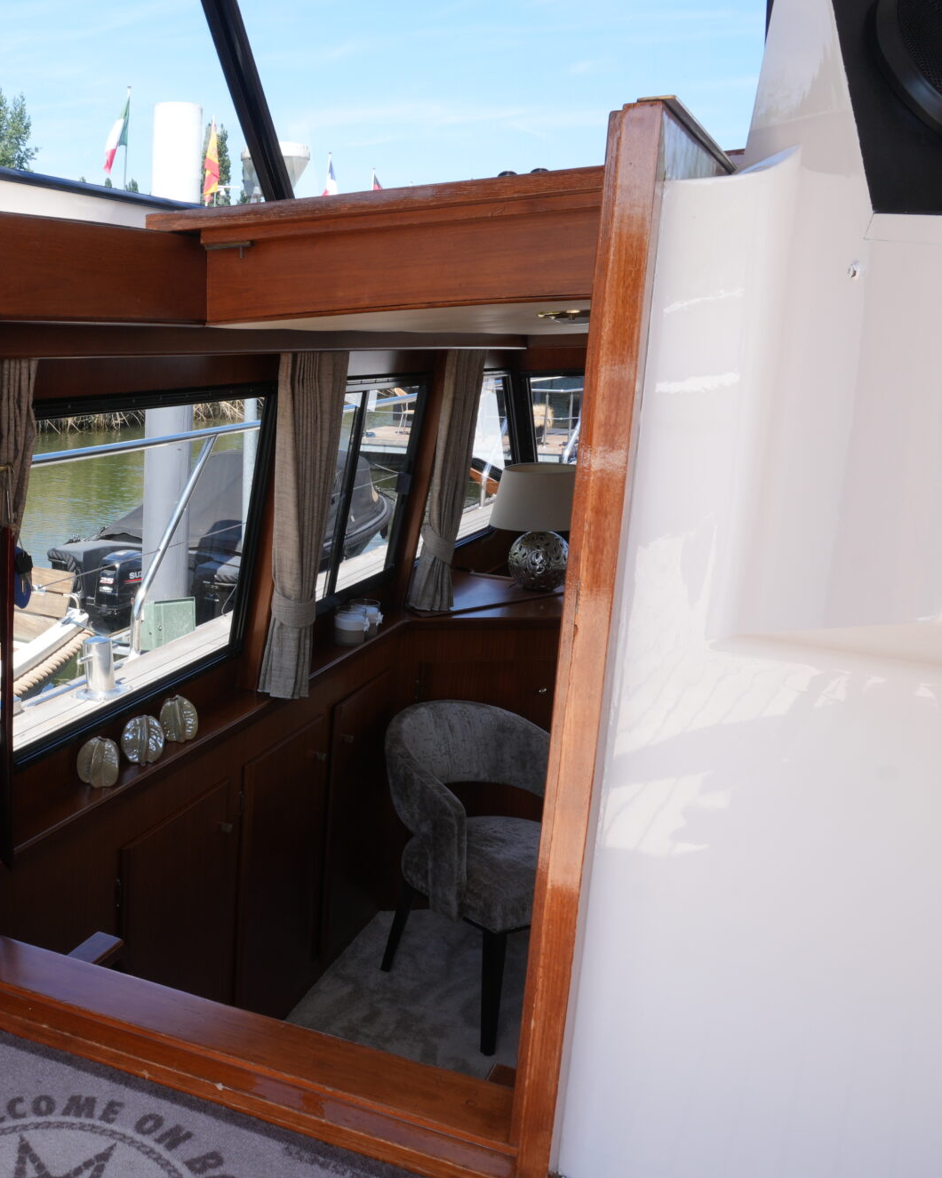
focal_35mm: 34
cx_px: 141
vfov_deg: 52.8
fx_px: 1185
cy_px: 586
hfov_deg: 40.8
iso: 200
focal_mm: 16
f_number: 16
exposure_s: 1/30
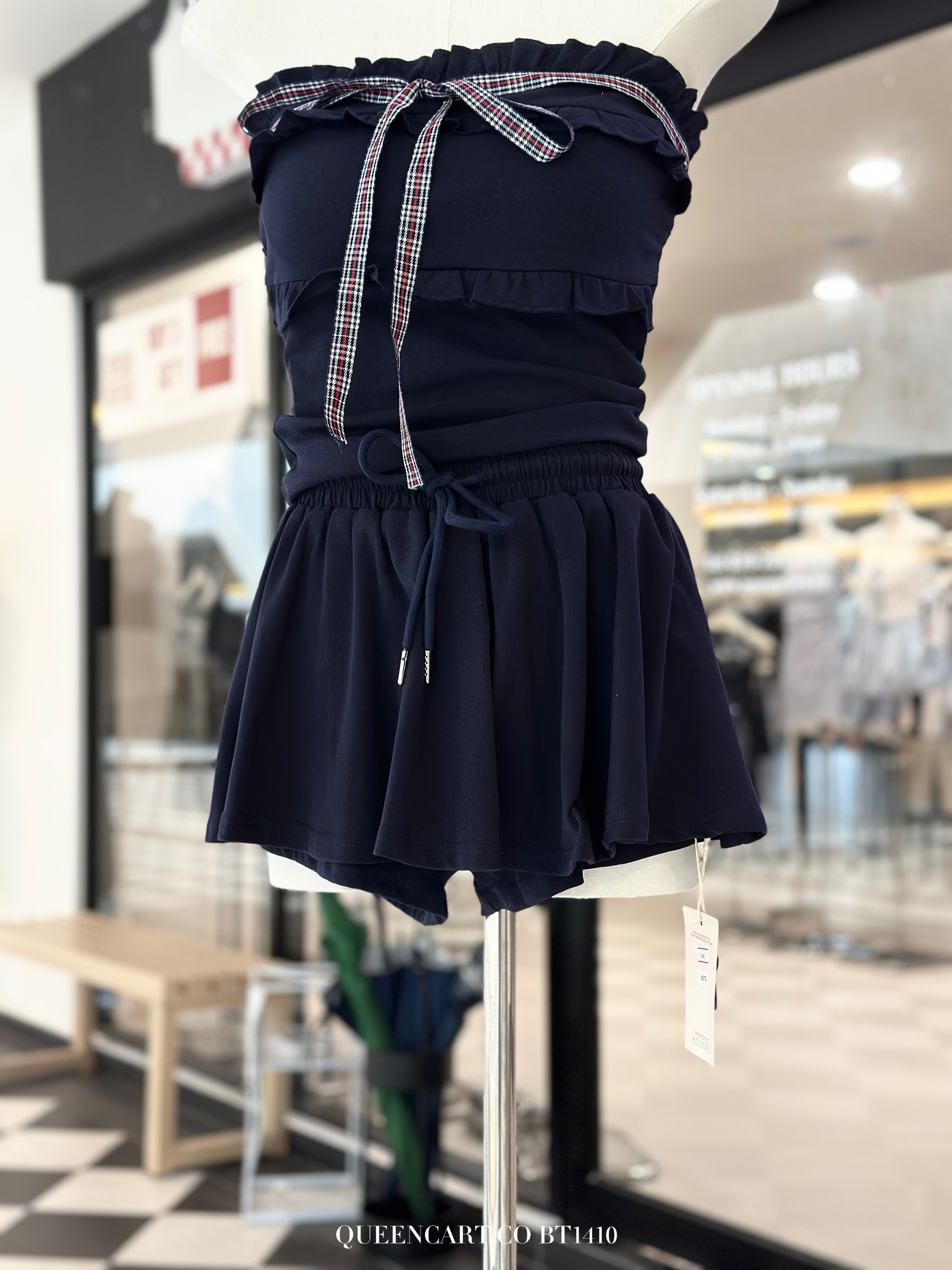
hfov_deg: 30.3
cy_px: 635
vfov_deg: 39.7
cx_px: 476
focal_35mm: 48
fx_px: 1760
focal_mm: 6.86
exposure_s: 1/50
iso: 200
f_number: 1.78
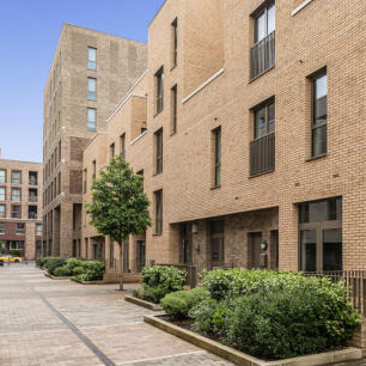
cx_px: 267
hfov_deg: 48.2
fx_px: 395
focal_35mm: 33
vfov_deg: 49.7
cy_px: 181
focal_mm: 17
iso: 400
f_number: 8
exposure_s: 1/100
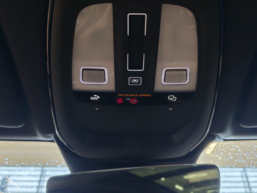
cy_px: 96
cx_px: 128
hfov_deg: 58.4
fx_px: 230
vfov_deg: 45.4
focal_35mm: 31
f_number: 1.9
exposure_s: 1/100
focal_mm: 6.12
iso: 1000
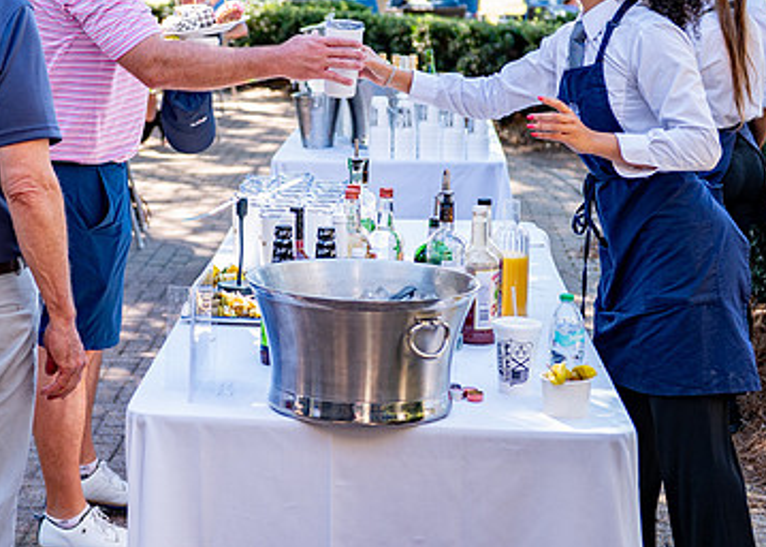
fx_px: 1848
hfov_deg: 23.3
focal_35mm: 85
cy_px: 191
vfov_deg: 16.8
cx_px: 231
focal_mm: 42
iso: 400
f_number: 2.8
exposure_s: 1/640
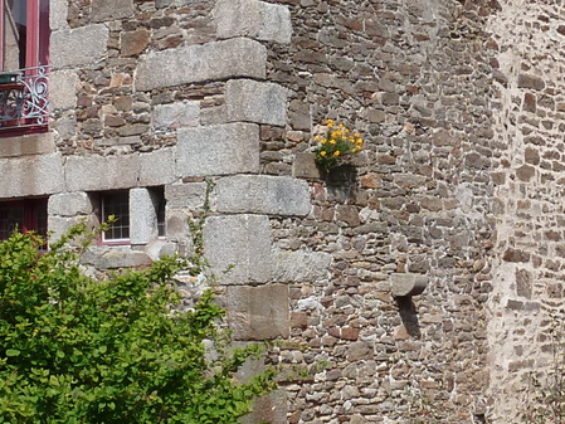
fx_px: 1453
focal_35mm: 89
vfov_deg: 16.6
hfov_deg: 22.0
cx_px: 286
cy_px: 221
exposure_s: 1/400
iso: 80
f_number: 4.5
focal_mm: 4.1
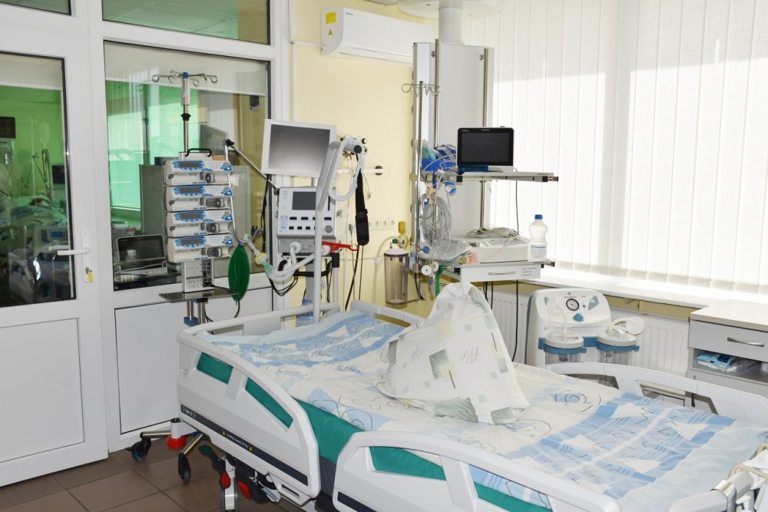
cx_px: 384
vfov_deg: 40.0
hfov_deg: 57.2
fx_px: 704
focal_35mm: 33
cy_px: 256
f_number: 7.1
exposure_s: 1/200
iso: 100
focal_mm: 22
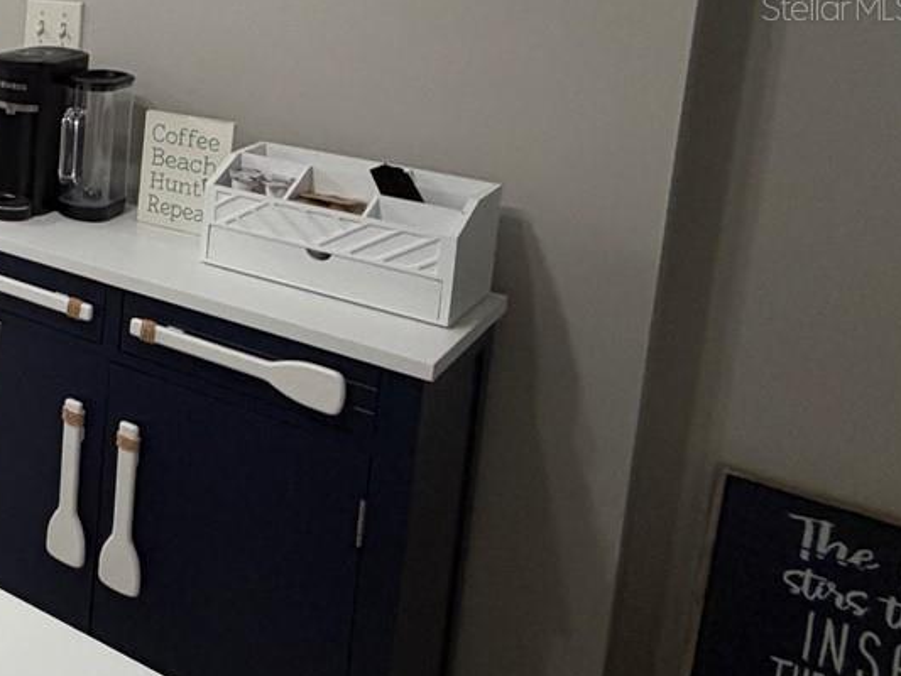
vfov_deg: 31.8
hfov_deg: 29.1
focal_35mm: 42
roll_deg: -1.3
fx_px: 1093
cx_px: -431
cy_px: 7
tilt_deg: -7.0
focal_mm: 2.22
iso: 250
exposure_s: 1/120
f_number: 2.2
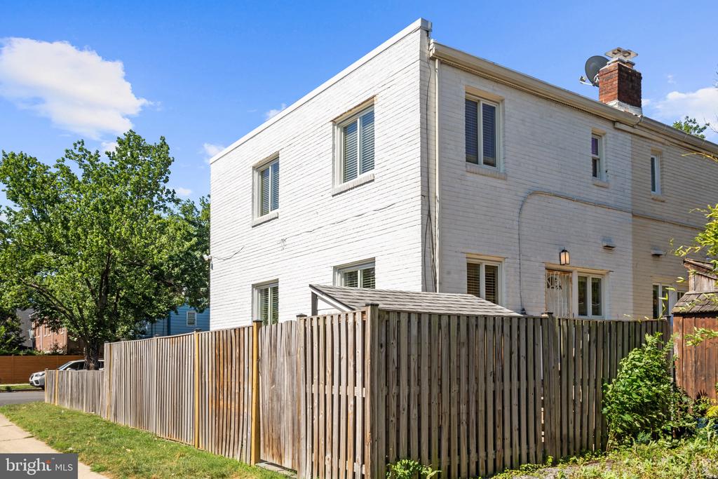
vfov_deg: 43.6
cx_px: 359
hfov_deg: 61.9
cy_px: 240
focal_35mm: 30
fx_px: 598
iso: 200
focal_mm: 30
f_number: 14
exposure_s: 1/160
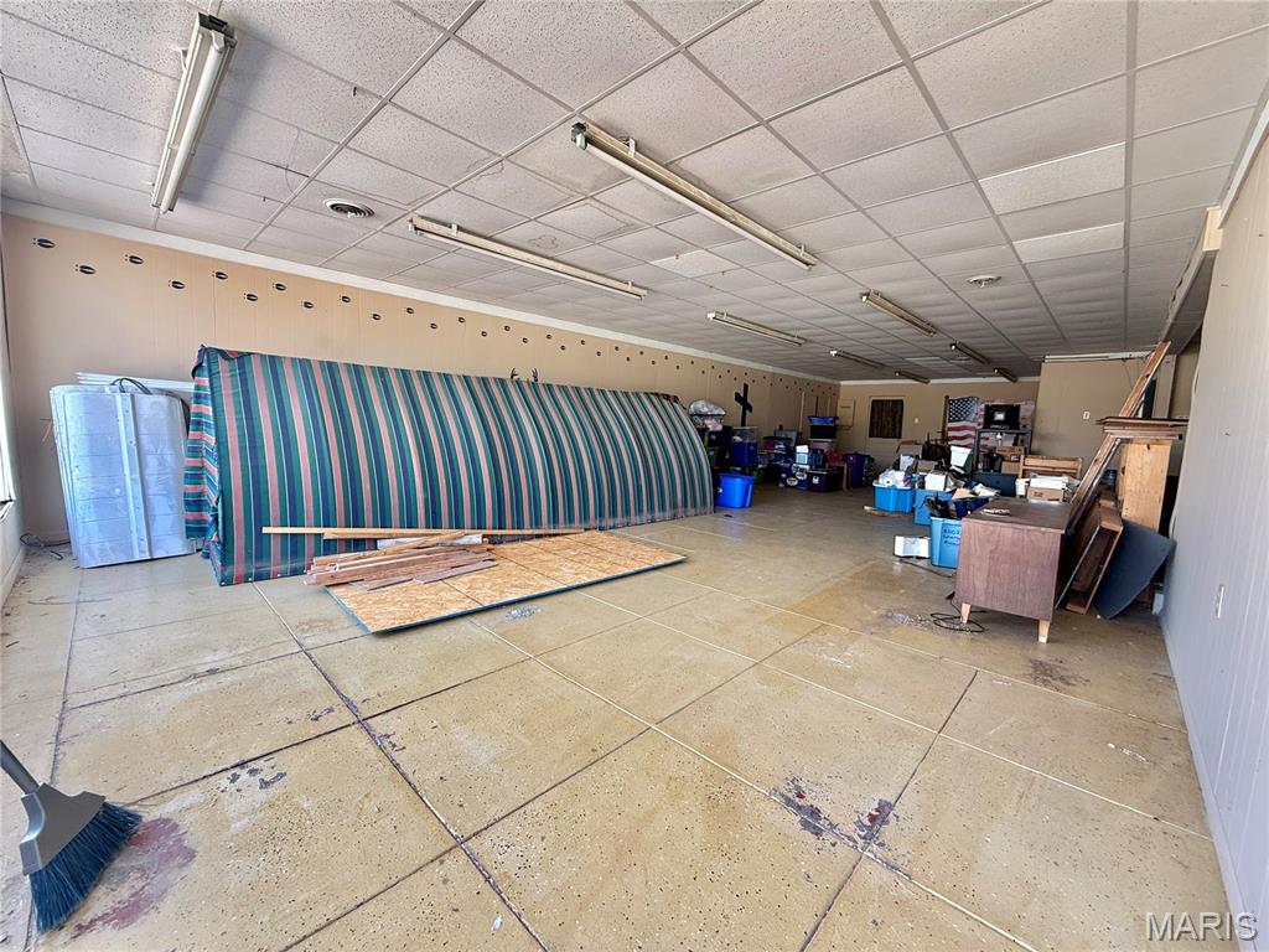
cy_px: 476
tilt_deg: -5.7
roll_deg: -2.4
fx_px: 513
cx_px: 634
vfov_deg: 85.7
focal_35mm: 14
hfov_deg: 102.1
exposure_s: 1/99
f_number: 2.2
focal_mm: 2.22
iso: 80
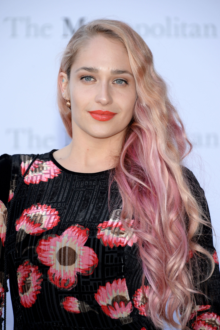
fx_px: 1925
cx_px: 110
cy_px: 165
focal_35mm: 210
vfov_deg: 9.8
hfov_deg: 6.5
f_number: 6.3
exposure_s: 1/250
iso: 640
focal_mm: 210
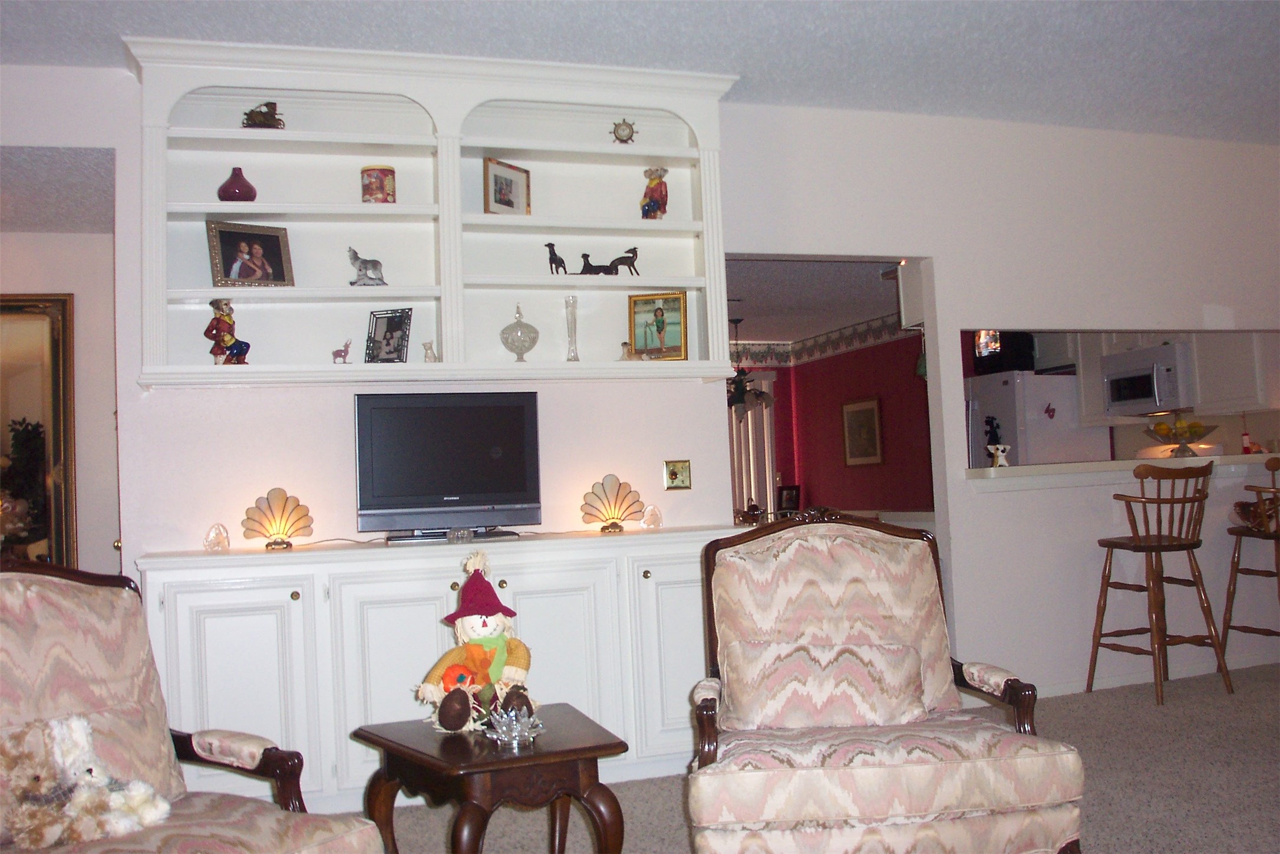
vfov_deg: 37.9
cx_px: 640
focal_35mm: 35
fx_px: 1244
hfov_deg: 54.4
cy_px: 427
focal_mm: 7.5
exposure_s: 1/30
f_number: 2.8
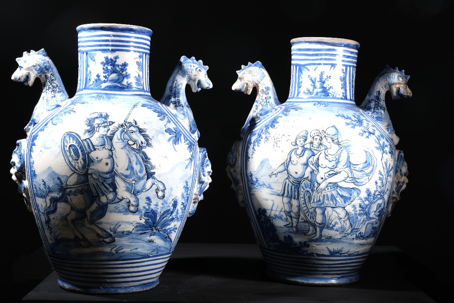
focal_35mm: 51
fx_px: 643
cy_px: 152
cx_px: 227
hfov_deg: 38.9
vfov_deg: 26.5
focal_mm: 34.2
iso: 200
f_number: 9
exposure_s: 1/250
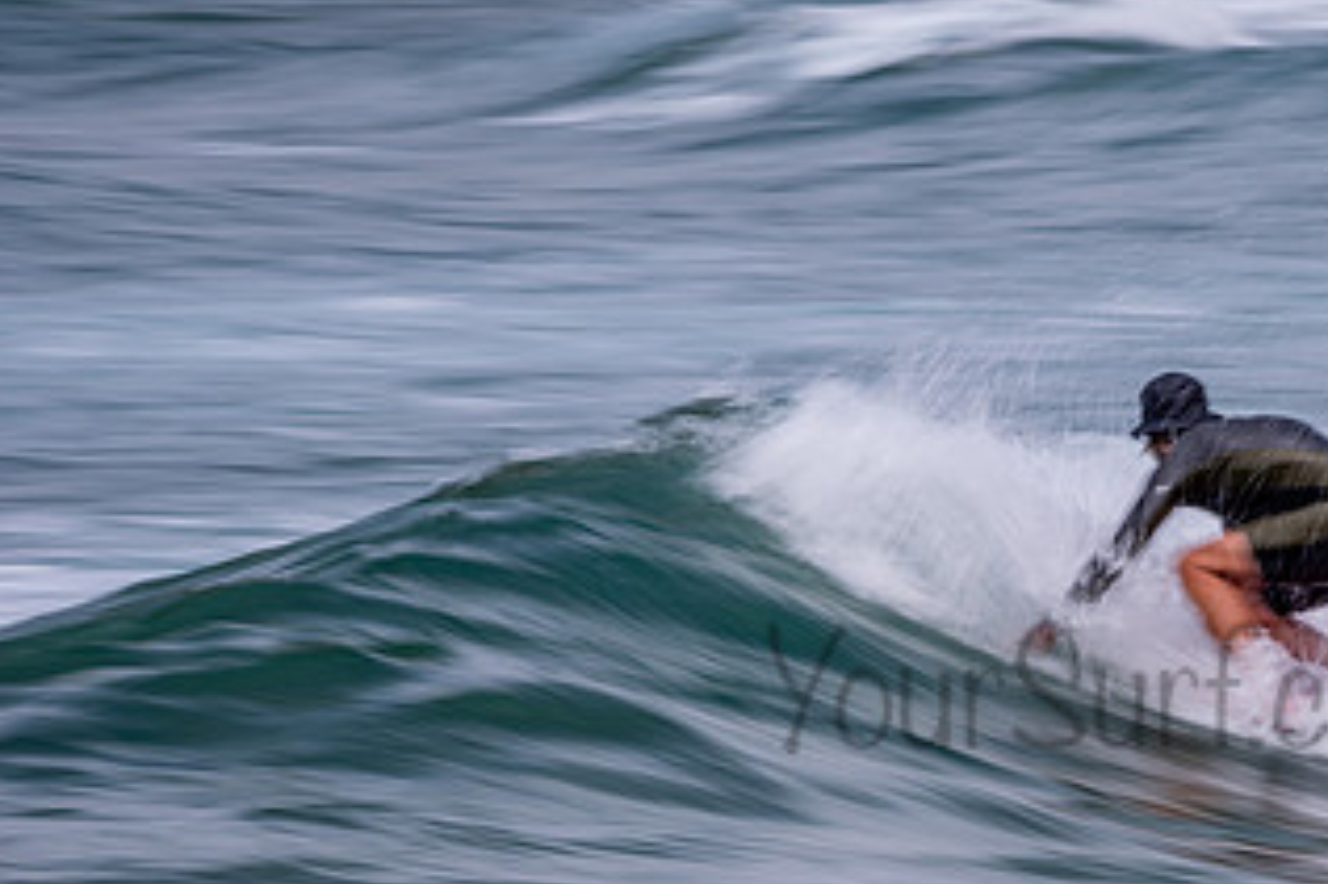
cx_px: 1198
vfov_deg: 1.5
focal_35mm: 916
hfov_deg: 2.3
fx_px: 33771
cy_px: 651
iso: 64
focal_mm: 500
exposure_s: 1/20
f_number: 18
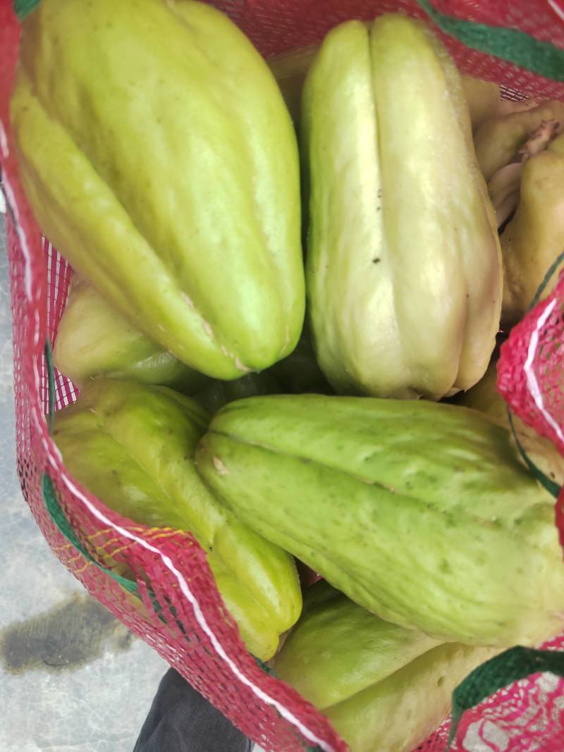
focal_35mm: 23
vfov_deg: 73.9
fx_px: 500
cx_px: 282
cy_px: 376
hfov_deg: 58.9
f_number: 1.9
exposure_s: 1/760
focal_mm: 5.52
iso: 500
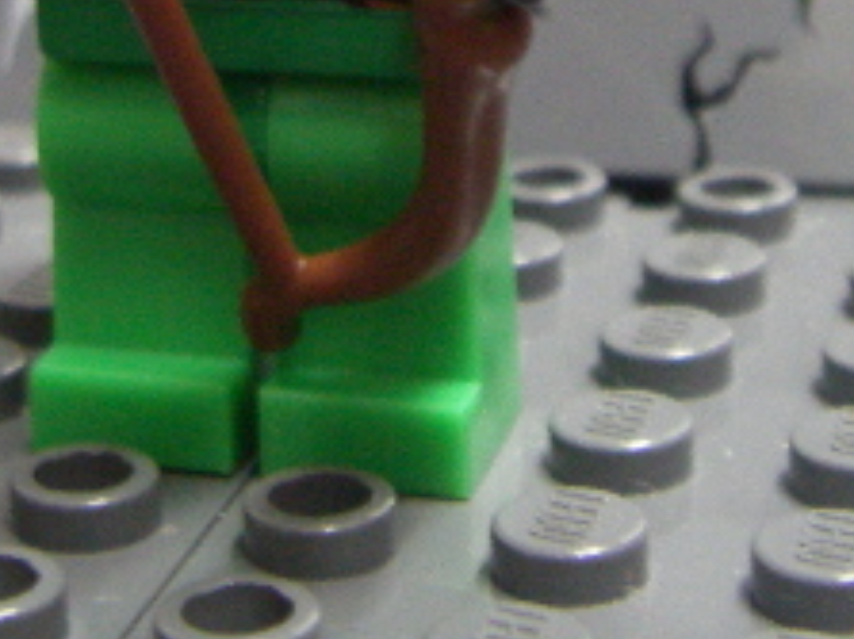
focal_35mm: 109
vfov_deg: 13.0
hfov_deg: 18.0
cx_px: 276
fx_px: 2688
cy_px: -272
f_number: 3.3
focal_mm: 6.3
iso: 320
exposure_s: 1/4
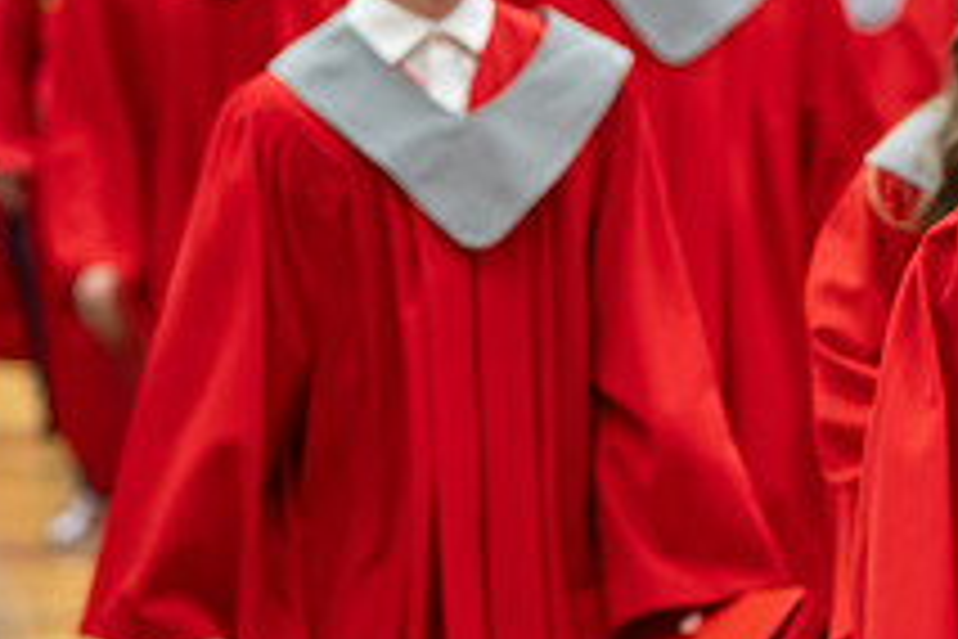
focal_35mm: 278
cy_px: 449
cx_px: 1238
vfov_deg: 4.9
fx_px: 7397
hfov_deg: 7.3
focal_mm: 85
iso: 1000
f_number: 2.8
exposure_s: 1/200
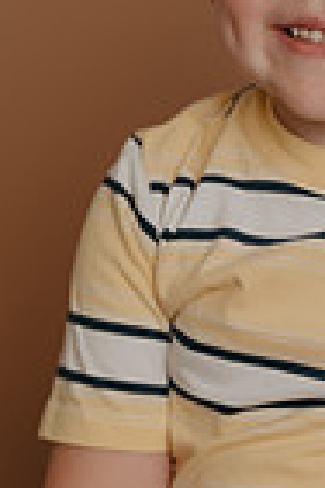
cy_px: 239
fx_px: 2681
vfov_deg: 10.4
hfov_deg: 6.9
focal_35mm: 198
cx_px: 335
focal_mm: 62
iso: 200
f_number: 2
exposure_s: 1/250
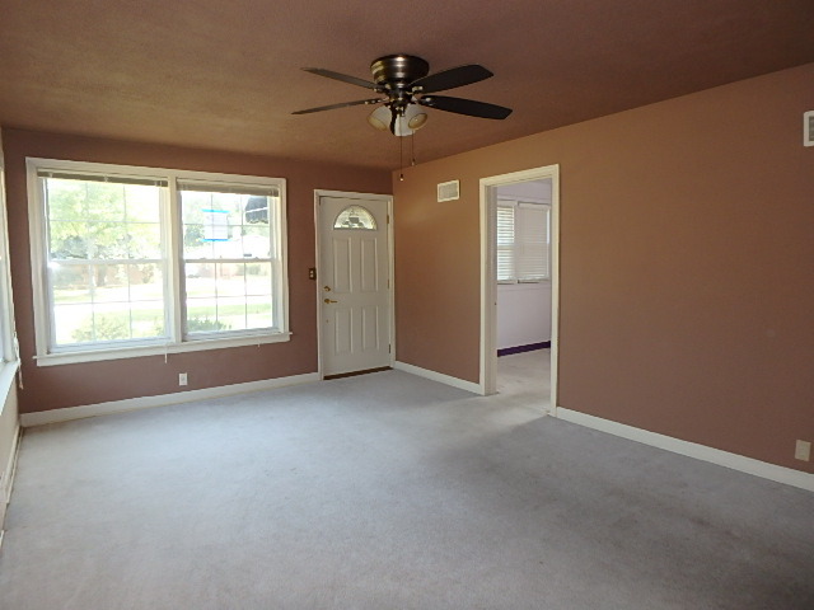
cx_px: 407
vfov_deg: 63.4
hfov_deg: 79.0
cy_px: 305
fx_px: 494
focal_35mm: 21
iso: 200
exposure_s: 1/50
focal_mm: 3.7
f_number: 3.5
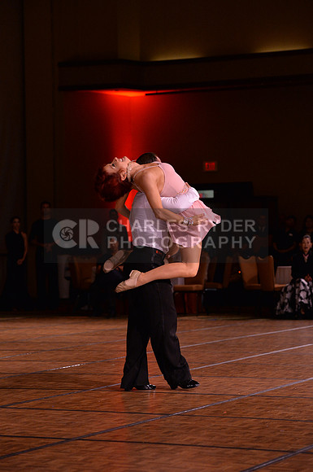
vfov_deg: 19.5
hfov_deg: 13.0
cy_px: 236
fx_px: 1373
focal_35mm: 105
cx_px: 156
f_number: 5
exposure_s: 1/250
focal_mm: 105
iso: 2000
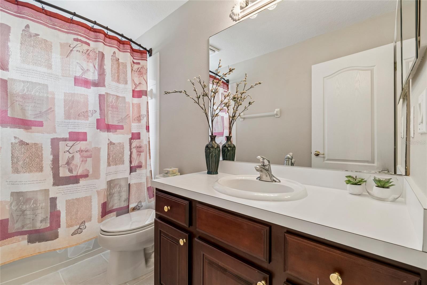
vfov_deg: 77.3
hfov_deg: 100.4
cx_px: 214
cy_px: 142
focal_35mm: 15
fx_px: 178
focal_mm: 10
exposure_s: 1/2.5
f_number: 7.1
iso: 100
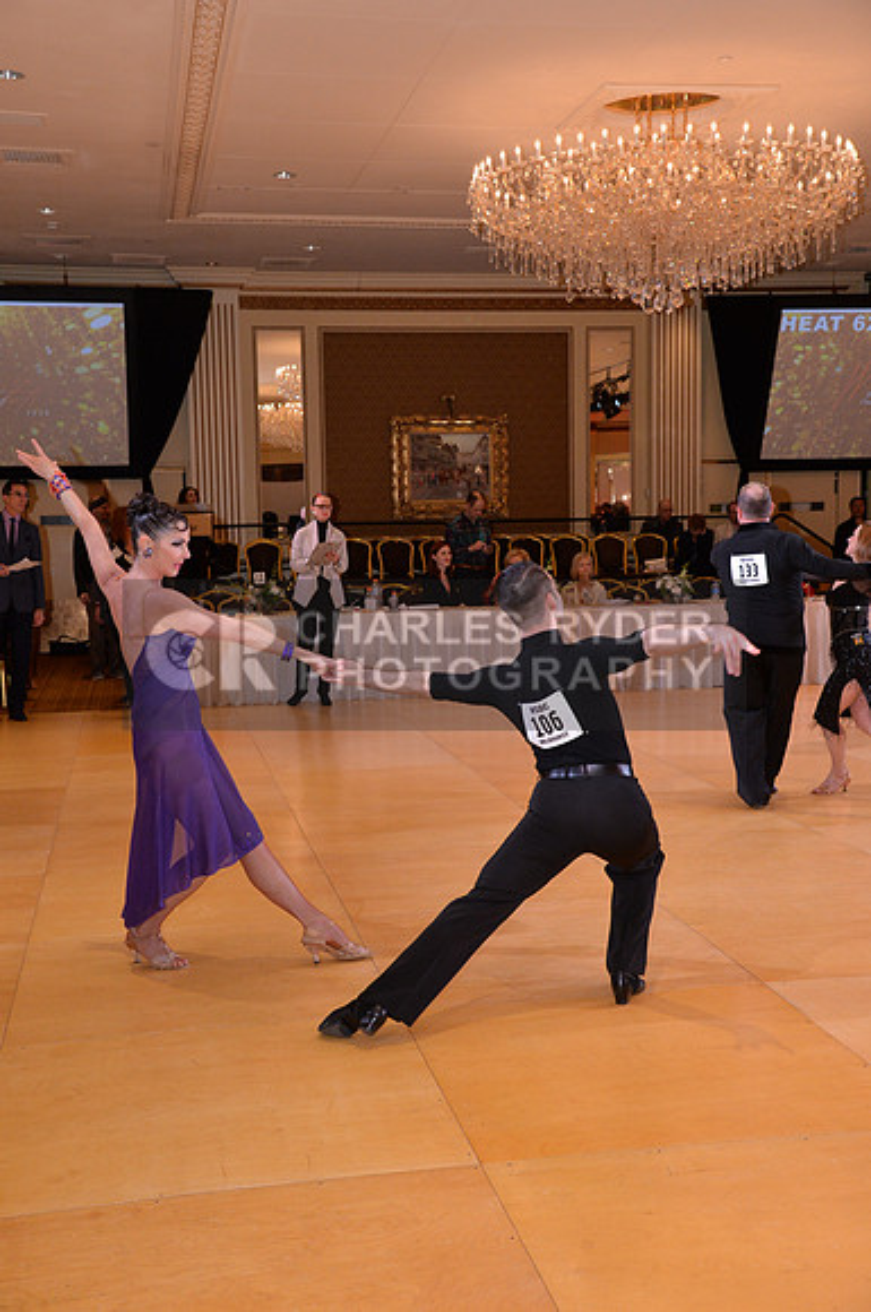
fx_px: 1674
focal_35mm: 46
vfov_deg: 42.8
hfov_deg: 29.2
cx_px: 436
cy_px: 656
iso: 1600
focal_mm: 46
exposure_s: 1/250
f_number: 6.3
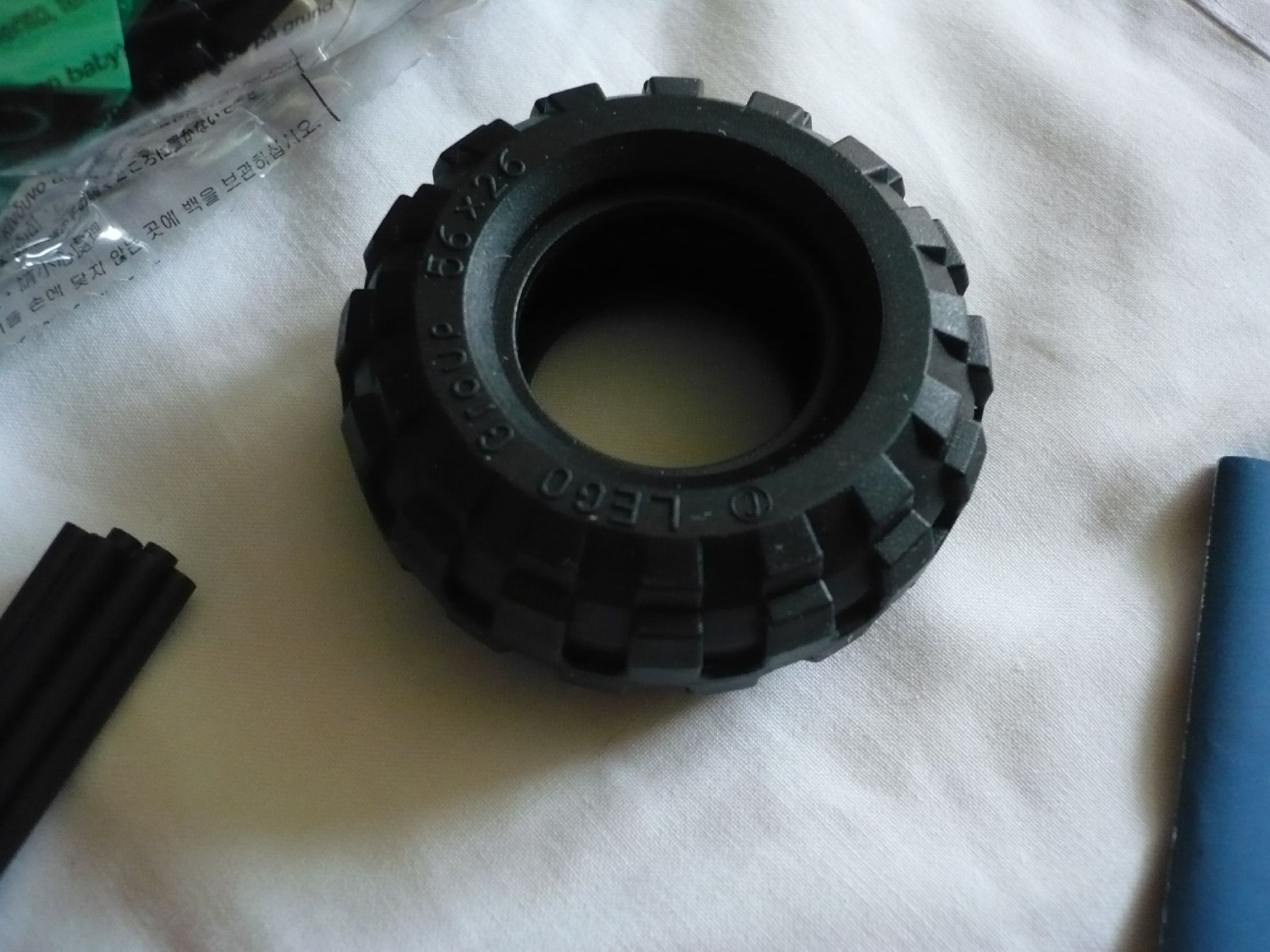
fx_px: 1284
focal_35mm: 35
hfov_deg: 52.6
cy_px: 476
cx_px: 635
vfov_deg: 40.7
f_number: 2.8
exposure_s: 1/125
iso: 320
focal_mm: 5.8
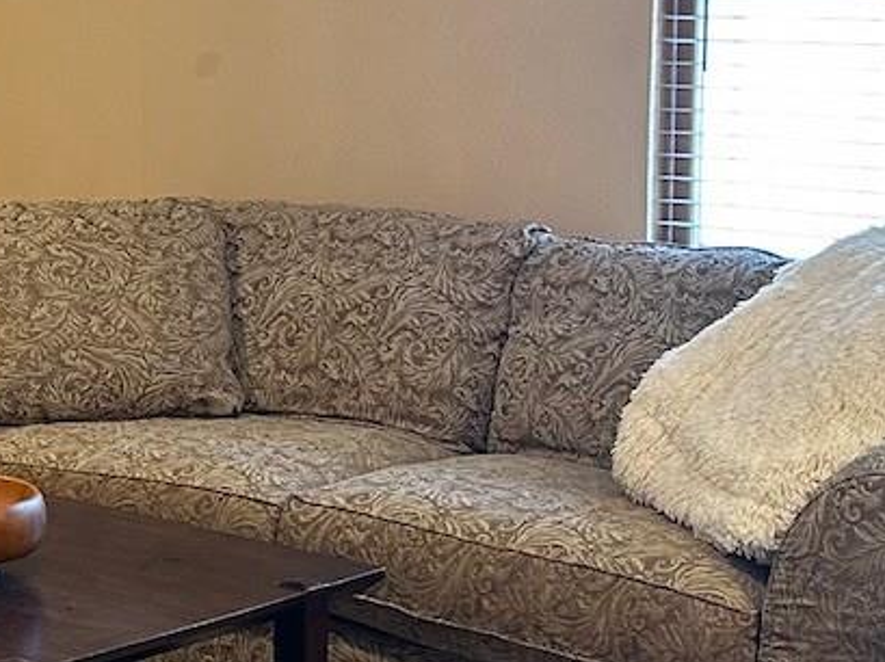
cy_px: 160
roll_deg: +0.5
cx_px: -236
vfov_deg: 15.6
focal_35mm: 94
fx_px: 2401
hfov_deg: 19.4
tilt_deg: -4.8
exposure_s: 1/60
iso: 250
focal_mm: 6.86
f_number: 1.78
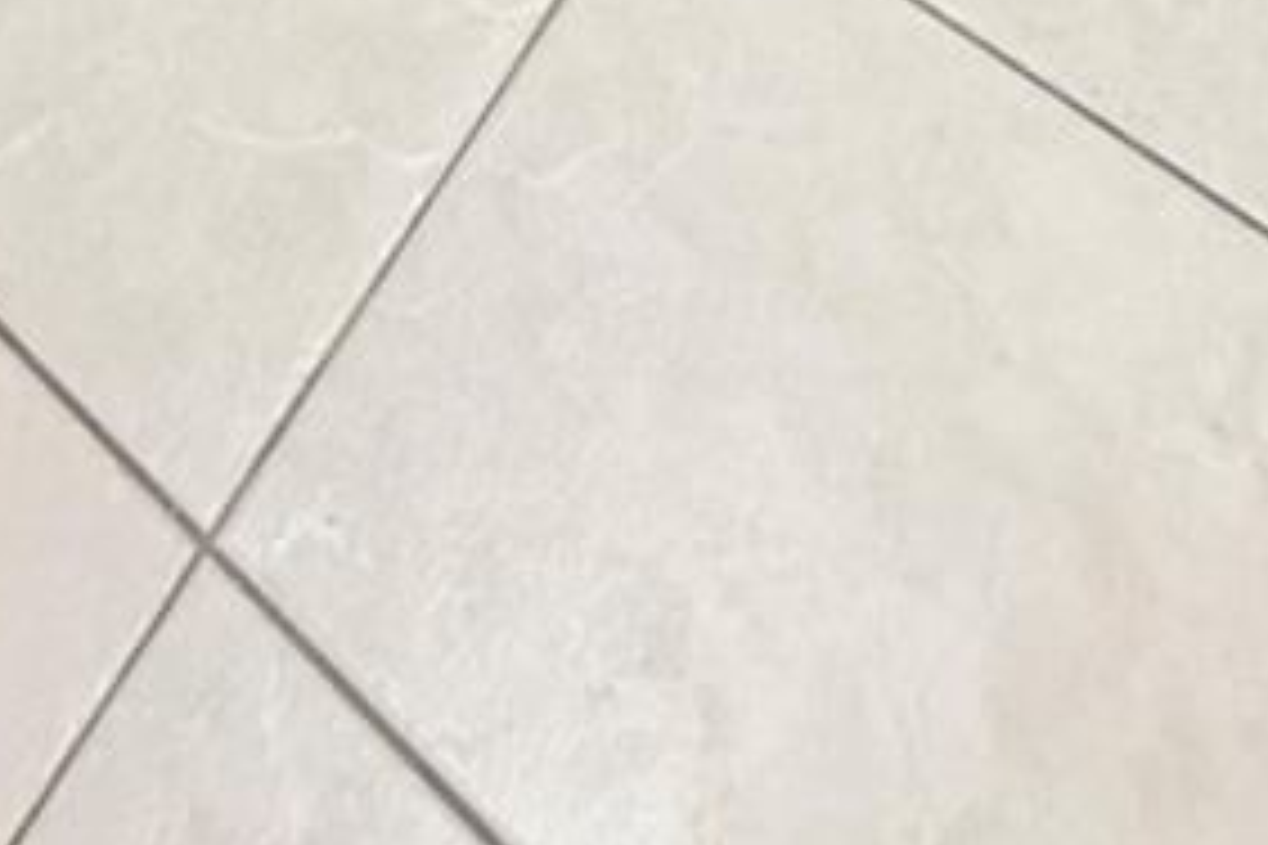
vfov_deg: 11.5
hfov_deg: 31.8
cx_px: 306
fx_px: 2184
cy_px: -1690
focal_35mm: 62
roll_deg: +1.2
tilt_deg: -16.2
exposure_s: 1/60
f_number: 2.2
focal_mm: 2.22
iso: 400
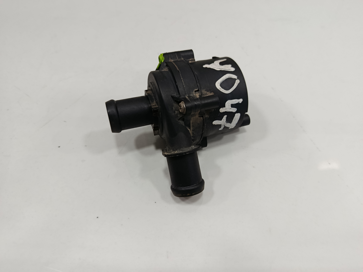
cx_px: 182
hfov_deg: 71.6
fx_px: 252
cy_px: 136
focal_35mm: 24
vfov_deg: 56.8
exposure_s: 1/100
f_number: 1.7
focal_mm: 5.24
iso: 961
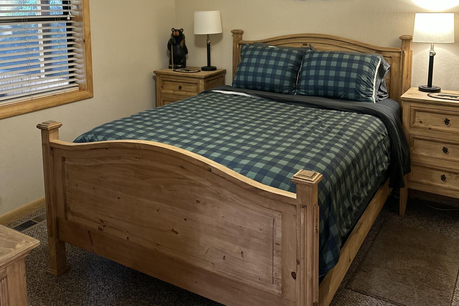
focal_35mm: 34
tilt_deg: -6.5
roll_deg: -0.2
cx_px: 233
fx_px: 434
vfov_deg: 37.4
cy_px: 58
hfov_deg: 55.8
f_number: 1.78
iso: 320
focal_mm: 6.86
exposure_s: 1/60
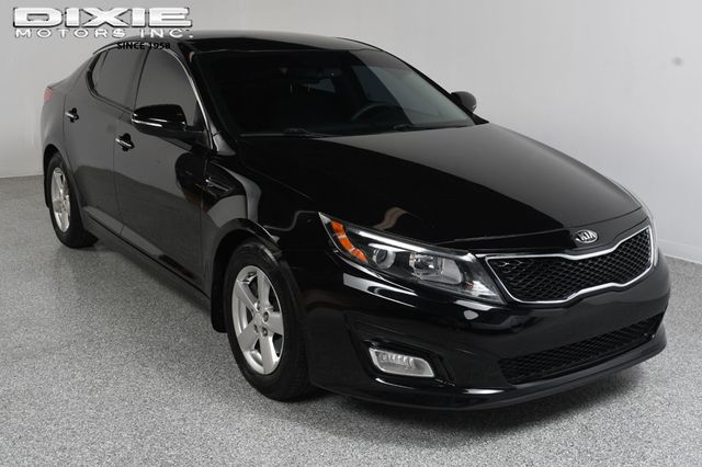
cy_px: 234
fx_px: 780
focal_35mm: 40
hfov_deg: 48.5
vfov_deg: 33.4
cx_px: 351
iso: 100
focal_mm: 27
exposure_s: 1/160
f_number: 10
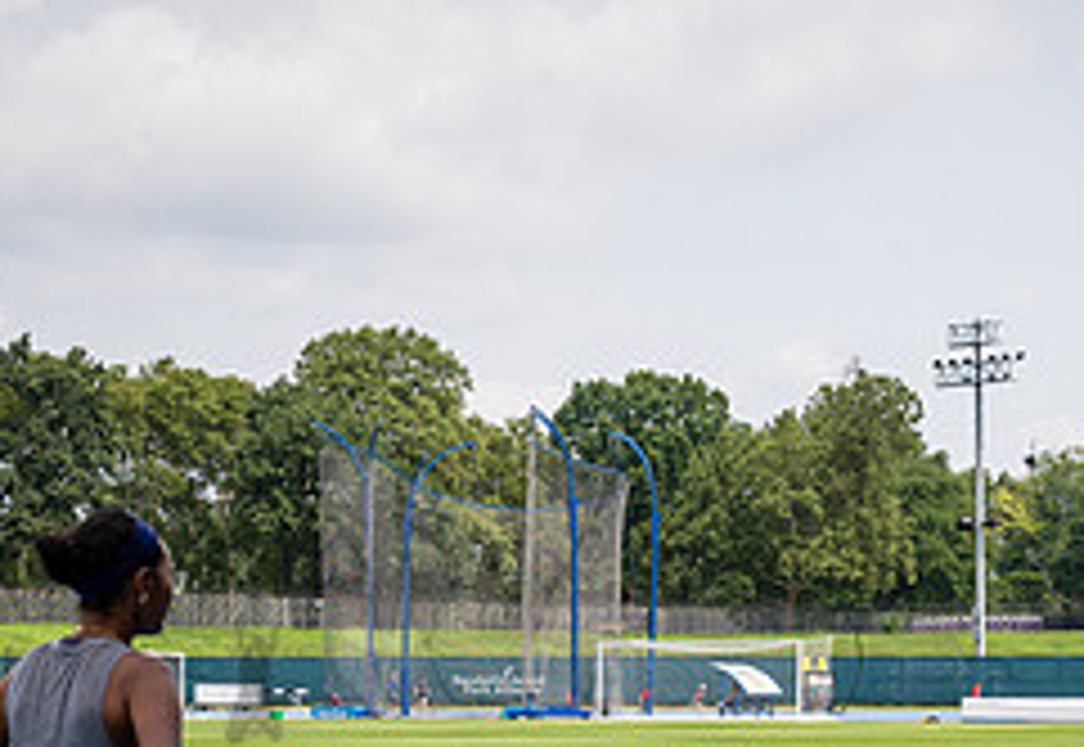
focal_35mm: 95
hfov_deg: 21.2
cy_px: 791
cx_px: 666
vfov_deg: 14.4
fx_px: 2890
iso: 100
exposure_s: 1/640
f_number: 5
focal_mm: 35
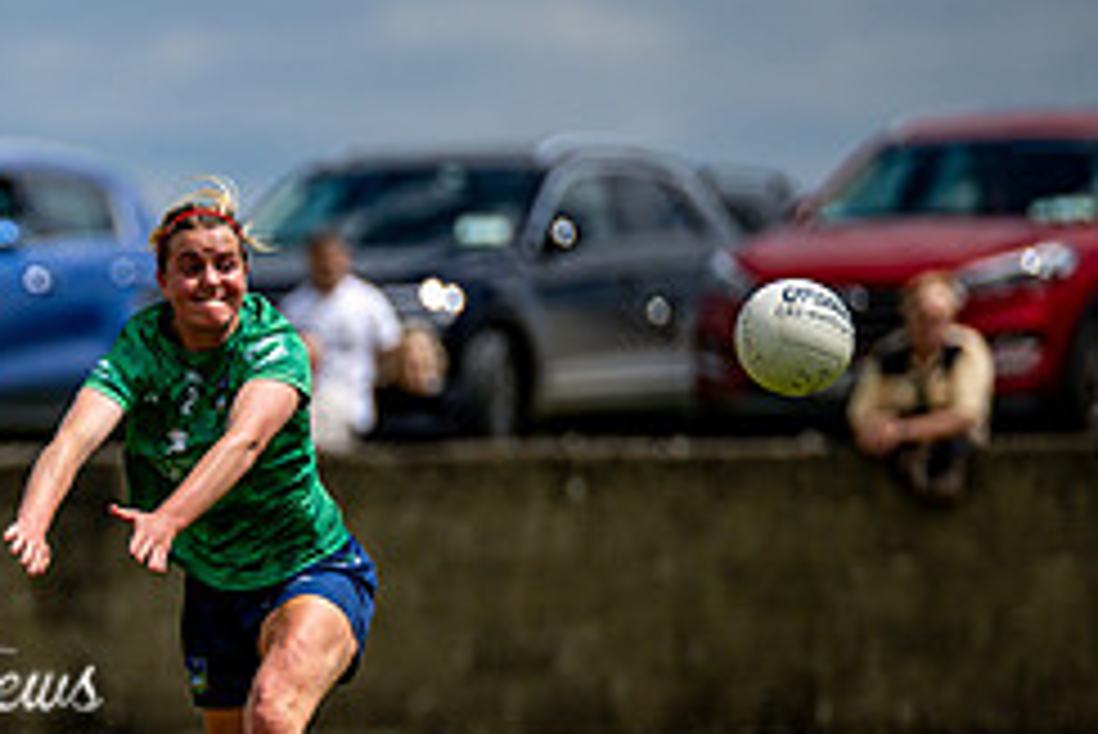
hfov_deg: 2.8
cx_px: -207
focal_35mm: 746
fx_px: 22766
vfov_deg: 1.8
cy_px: 610
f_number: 2.8
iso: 140
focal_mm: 300
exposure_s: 1/6400
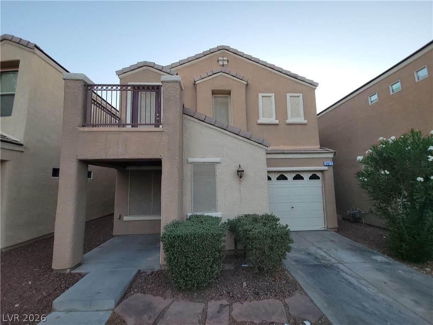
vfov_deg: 89.9
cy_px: 162
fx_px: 163
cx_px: 216
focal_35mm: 13
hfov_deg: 106.2
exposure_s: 1/120
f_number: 2.2
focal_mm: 2.2
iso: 80
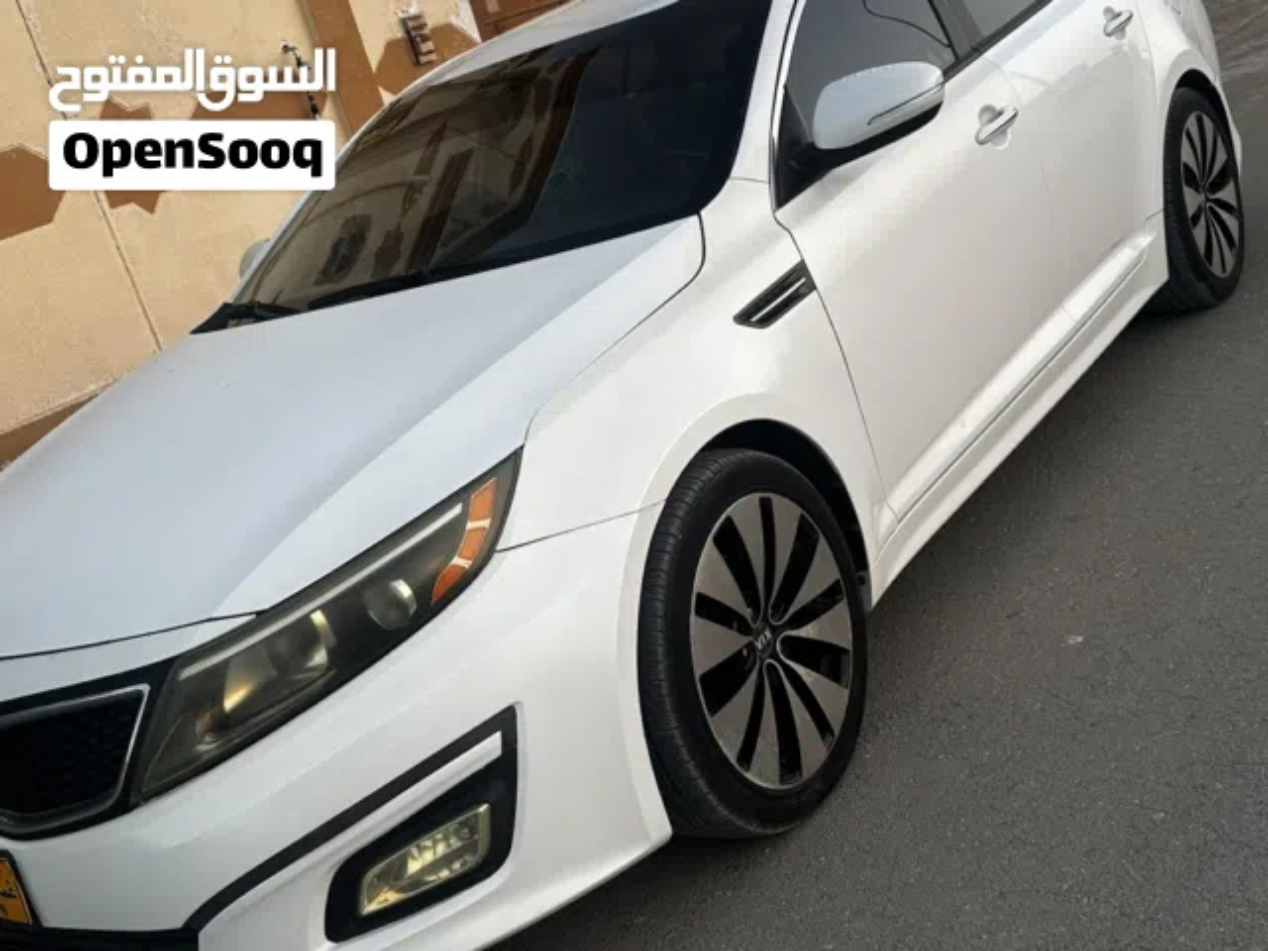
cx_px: 634
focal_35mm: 24
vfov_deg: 56.8
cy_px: 476
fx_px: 879
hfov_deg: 71.6
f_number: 1.78
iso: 50
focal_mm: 6.86
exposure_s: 1/126
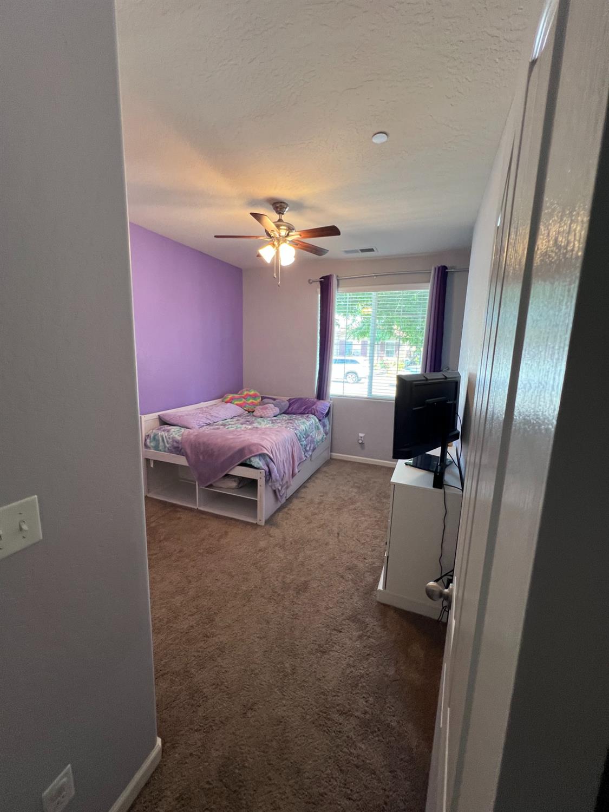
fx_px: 305
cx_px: 304
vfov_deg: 106.2
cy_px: 406
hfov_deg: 89.9
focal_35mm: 13
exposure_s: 1/60
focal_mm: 1.57
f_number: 1.8
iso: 160
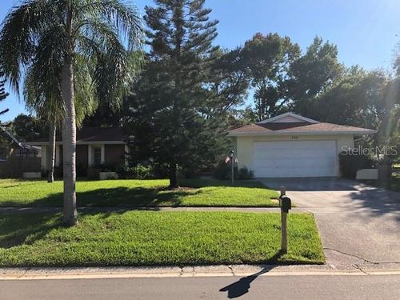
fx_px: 324
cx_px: 200
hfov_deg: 63.4
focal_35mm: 28
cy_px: 150
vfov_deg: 49.7
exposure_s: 1/952
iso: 20
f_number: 1.8
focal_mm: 4
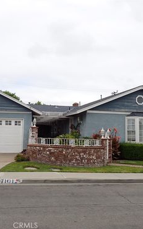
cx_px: 53
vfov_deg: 46.2
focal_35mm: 43
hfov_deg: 29.7
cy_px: 114
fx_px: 268
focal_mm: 5.4
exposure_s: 1/800
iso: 100
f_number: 3.2
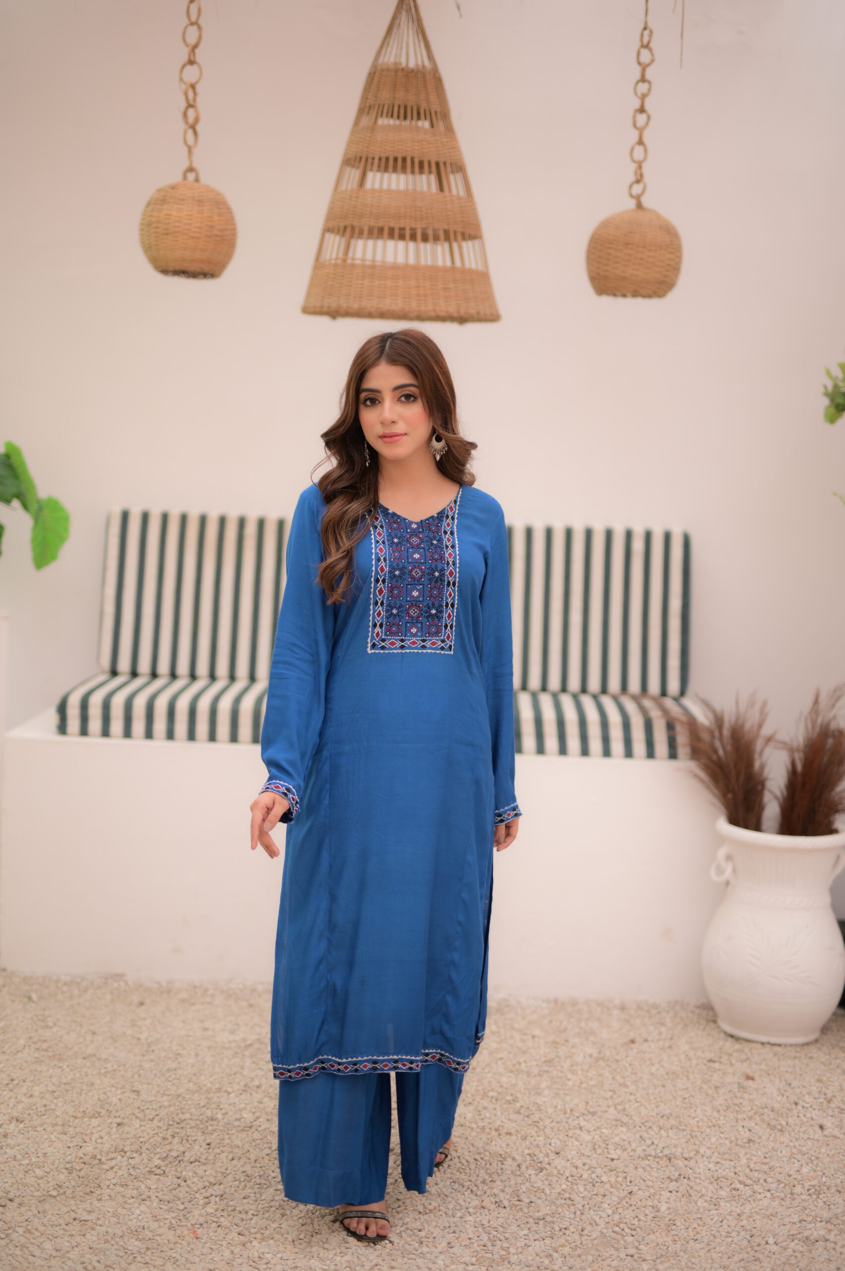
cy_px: 636
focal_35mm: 50
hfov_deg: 27.0
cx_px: 422
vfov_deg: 39.6
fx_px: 1763
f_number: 1.6
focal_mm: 50
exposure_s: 1/400
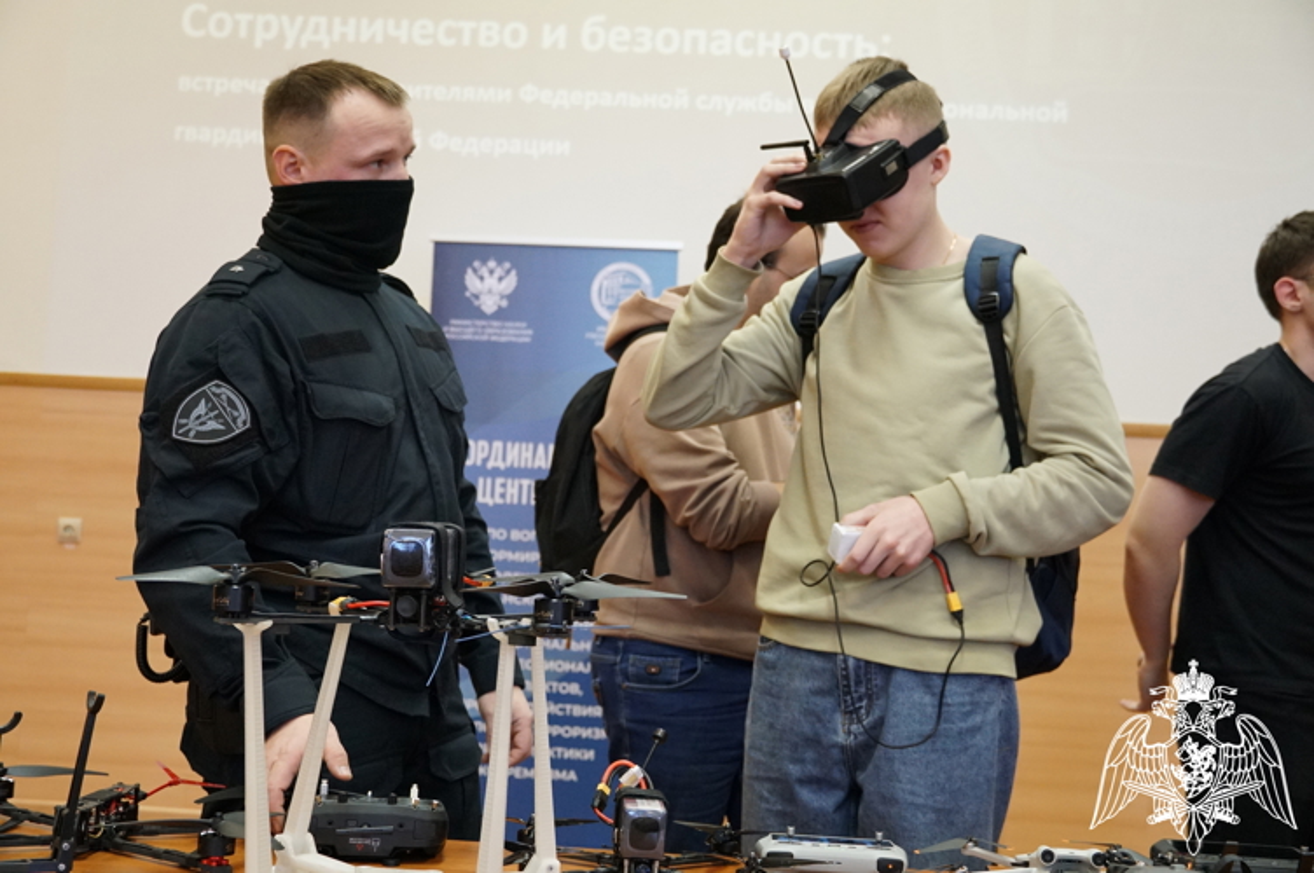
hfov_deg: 40.0
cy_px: 436
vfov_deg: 27.2
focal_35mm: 50
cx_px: 657
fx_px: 1805
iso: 3200
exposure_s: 1/160
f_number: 4.5
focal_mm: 33
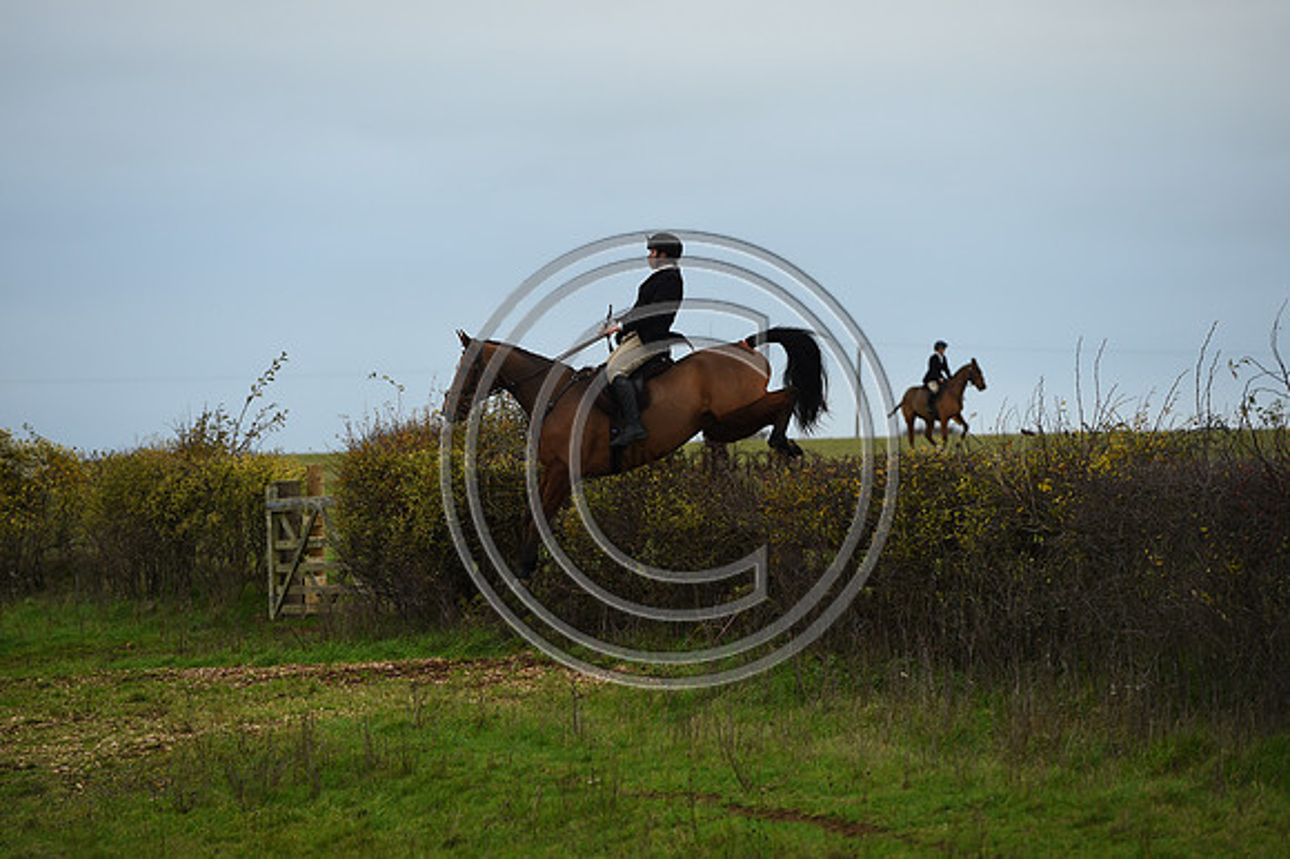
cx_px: 645
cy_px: 430
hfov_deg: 10.3
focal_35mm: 200
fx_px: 7162
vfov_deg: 6.9
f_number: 5
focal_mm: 200
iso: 1000
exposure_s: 1/1000
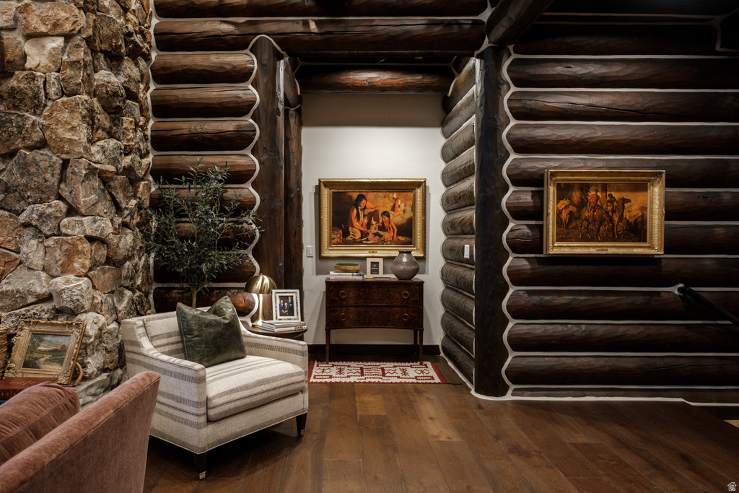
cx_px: 370
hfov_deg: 71.5
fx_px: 513
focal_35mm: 25
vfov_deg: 51.3
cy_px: 246
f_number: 4
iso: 400
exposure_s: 1/10
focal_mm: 16.6
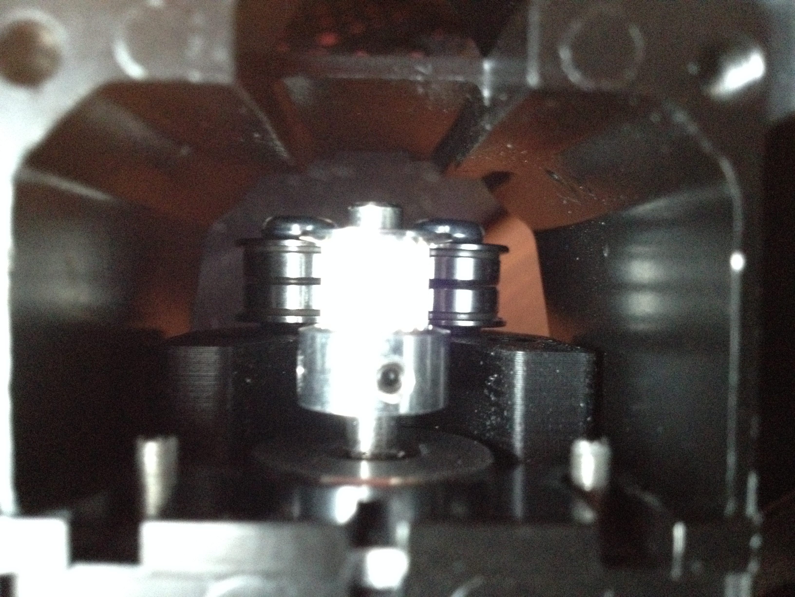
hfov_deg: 52.6
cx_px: 398
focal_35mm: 35
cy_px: 298
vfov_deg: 40.7
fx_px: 804
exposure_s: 1/15
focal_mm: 4.28
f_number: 2.4
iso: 800
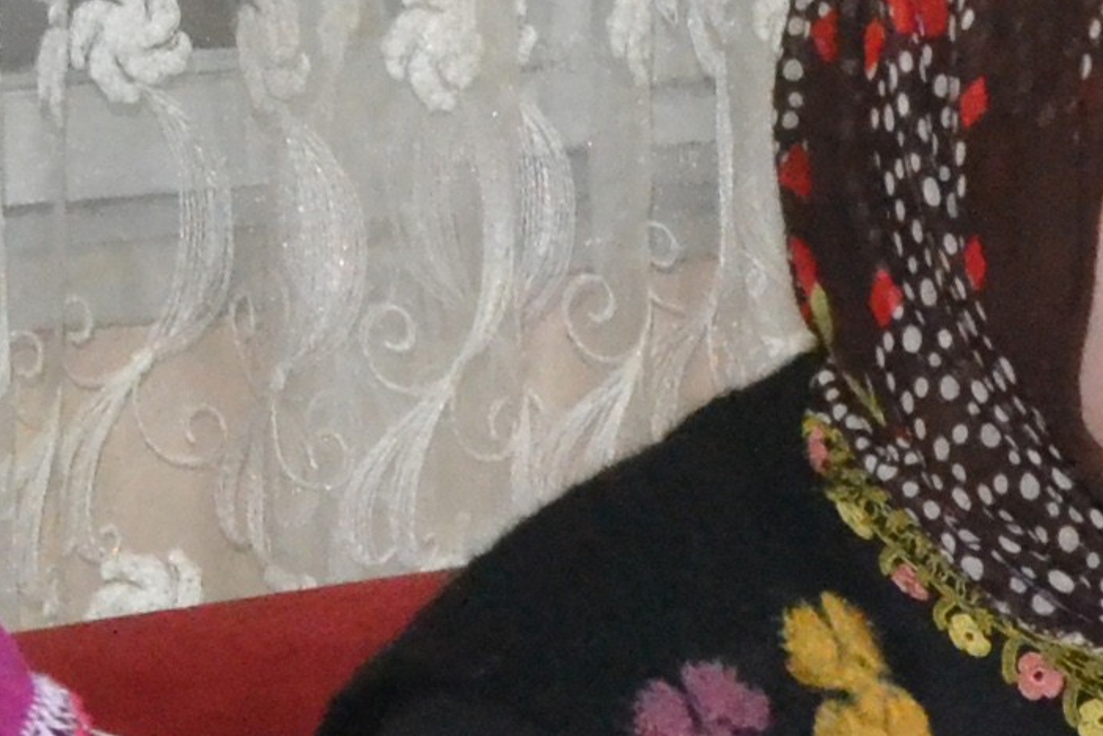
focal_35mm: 256
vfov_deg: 5.3
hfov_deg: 7.9
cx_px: 1752
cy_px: 1277
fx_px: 7843
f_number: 4
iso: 3200
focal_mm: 26
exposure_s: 1/60
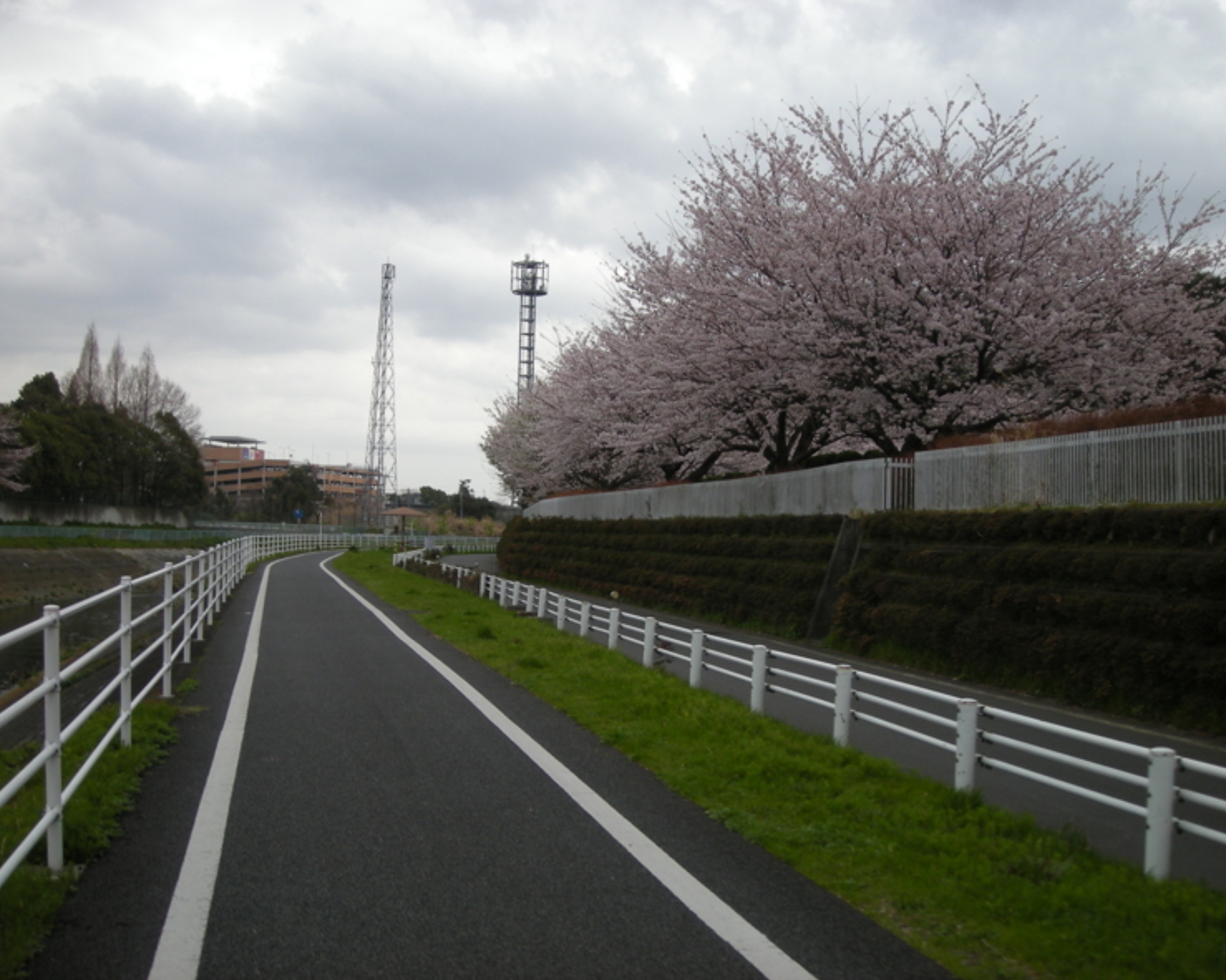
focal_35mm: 37
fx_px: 1342
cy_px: 486
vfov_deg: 40.1
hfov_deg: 49.1
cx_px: 624
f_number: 5.7
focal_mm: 5.7
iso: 64
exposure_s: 1/183
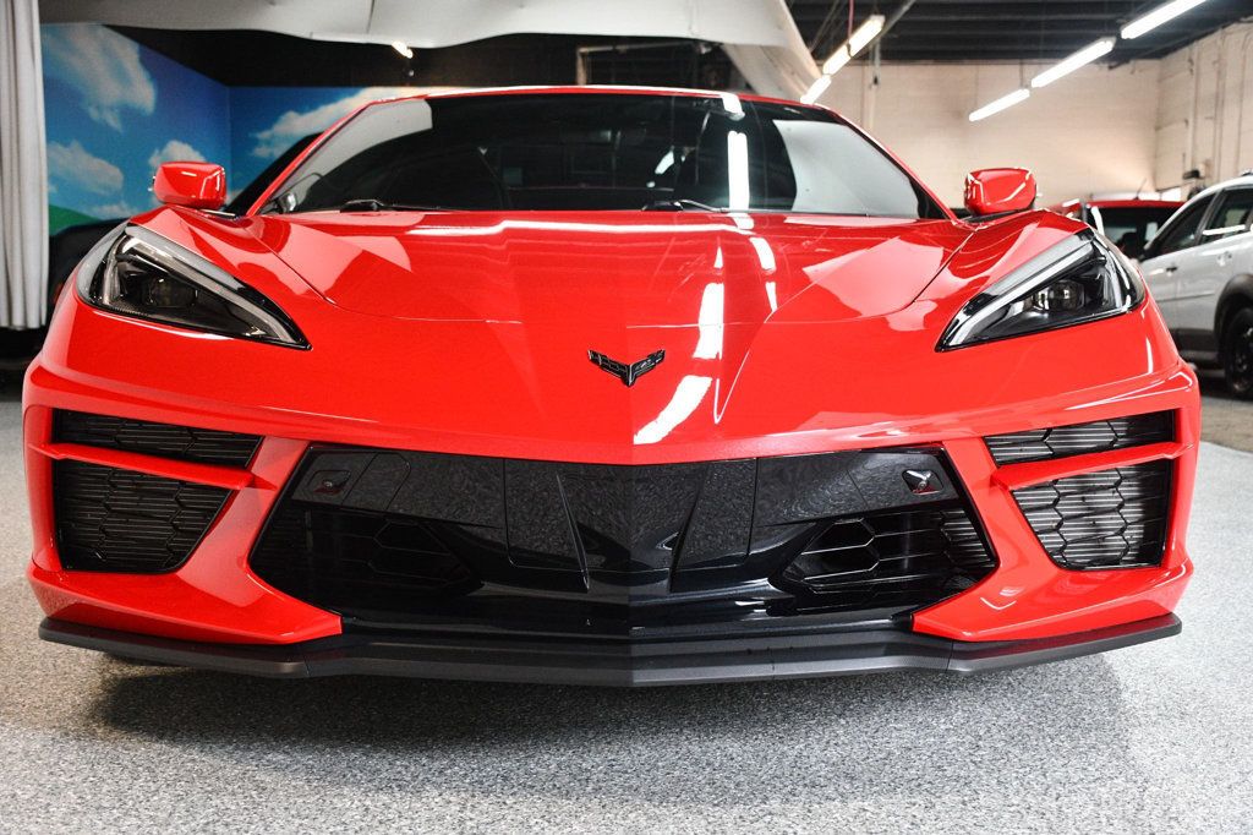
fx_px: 1566
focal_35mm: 45
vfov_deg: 29.8
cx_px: 626
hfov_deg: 43.6
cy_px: 418
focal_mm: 30
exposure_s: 1/125
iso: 2500
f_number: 4
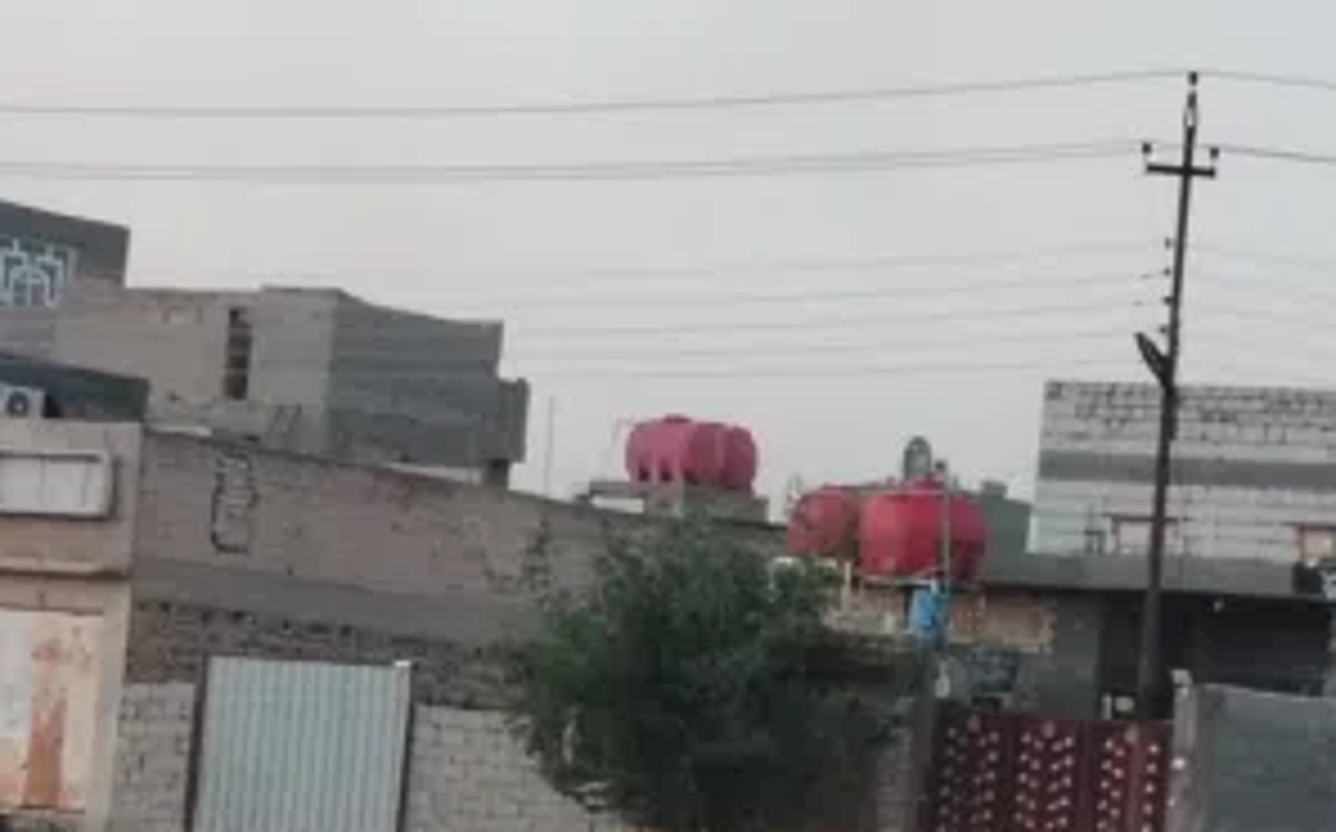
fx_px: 6293
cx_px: 670
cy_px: 828
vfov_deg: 7.5
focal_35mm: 173
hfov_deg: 12.1
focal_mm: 5.25
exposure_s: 1/50
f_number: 1.75
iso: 569
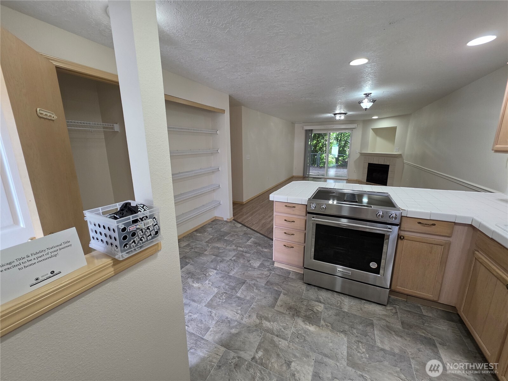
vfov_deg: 89.9
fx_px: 191
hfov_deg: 106.2
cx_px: 254
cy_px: 190
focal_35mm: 13
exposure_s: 1/120
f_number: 1.9
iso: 200
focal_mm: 2.2
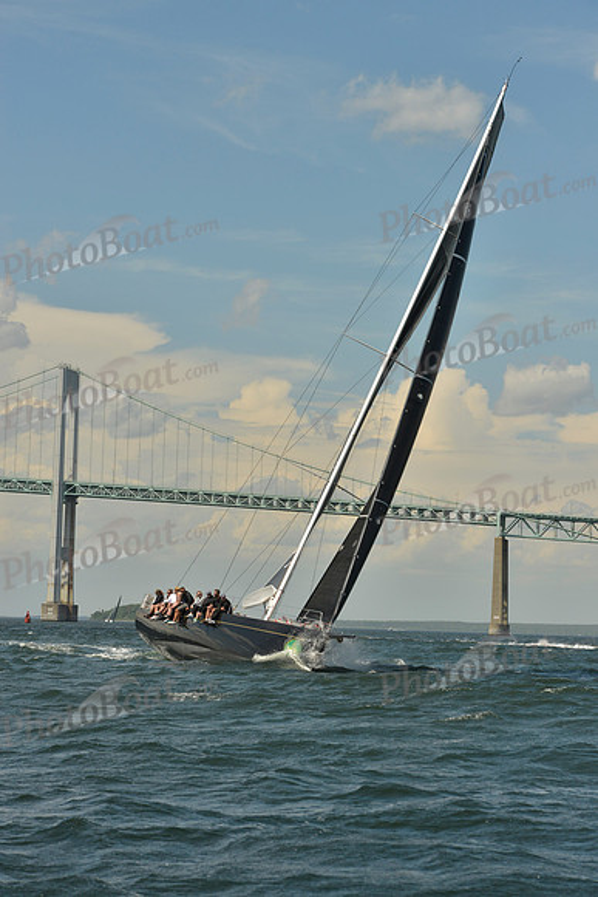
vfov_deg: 22.1
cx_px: 299
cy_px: 448
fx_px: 2291
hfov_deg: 14.9
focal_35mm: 92
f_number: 9
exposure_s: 1/1600
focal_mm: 92
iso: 280
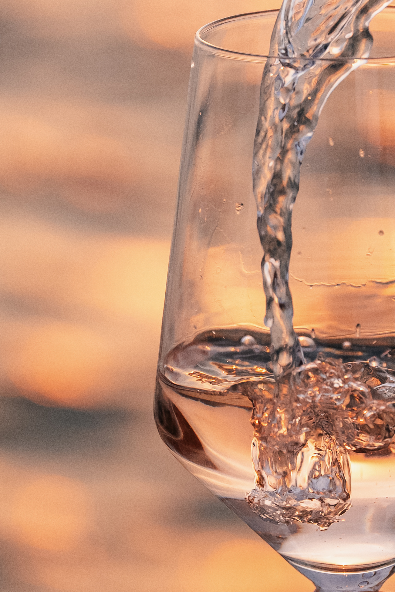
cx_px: 290
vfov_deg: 7.0
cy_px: 430
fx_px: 4870
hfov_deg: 4.6
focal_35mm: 296
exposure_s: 1/1250
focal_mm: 70
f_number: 4
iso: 320
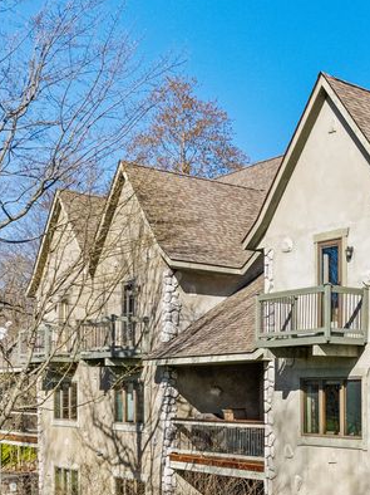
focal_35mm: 55
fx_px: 785
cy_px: 408
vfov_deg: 33.7
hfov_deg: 23.9
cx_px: 458
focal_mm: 8.38
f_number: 2.8
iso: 100
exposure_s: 1/1250
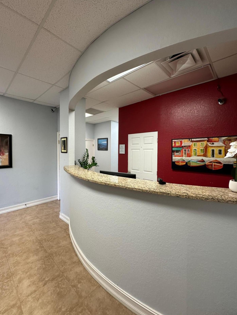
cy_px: 154
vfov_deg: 98.2
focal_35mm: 15
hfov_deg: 81.7
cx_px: 117
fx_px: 137
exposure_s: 1/120
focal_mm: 2.22
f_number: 2.2
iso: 200
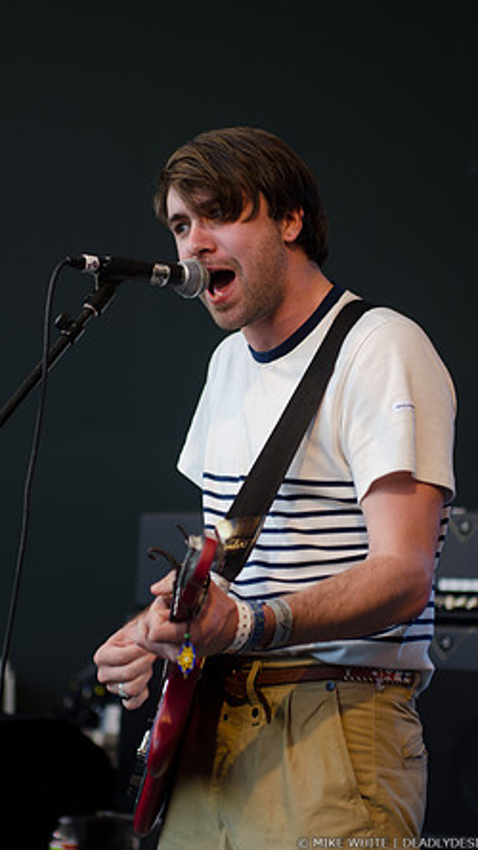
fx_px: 2504
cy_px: 422
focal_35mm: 111
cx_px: 258
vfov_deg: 19.3
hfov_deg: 10.9
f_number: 3.2
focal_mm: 70
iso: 125
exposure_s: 1/160
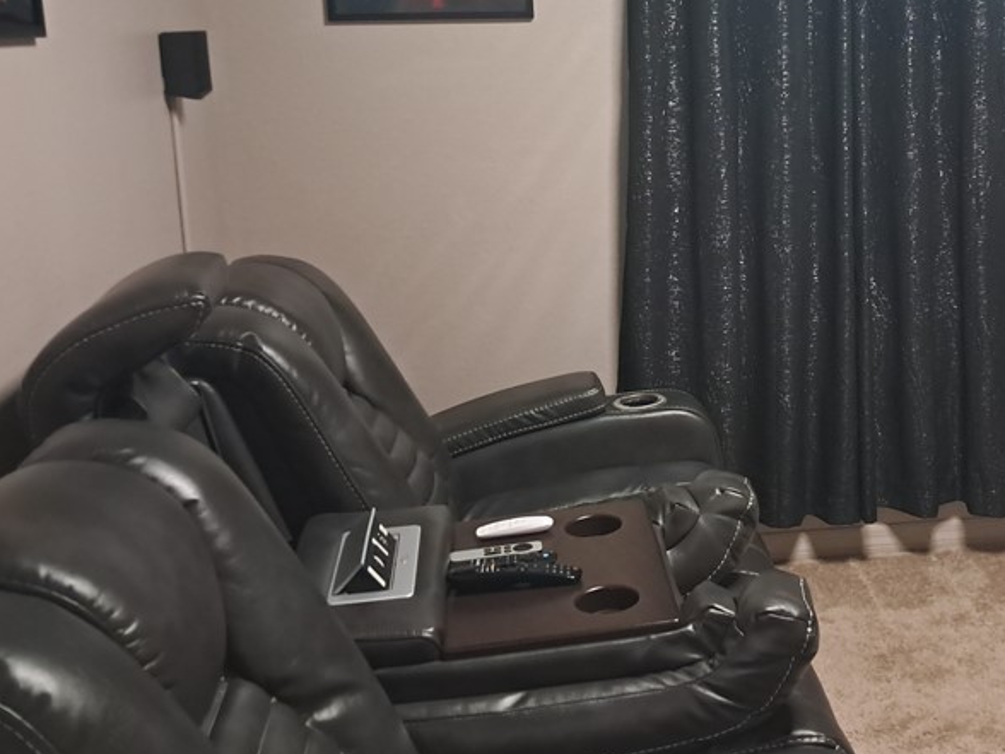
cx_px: 708
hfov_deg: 39.7
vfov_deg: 30.6
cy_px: 241
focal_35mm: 47
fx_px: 1365
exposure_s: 1/20
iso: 1000
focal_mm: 4
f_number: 1.8
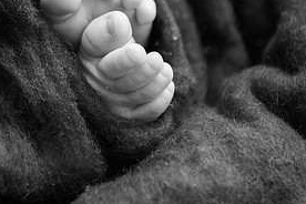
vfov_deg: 9.3
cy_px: 35
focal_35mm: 147
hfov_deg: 13.9
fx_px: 1249
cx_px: 112
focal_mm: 70
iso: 250
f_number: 3.5
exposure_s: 1/160
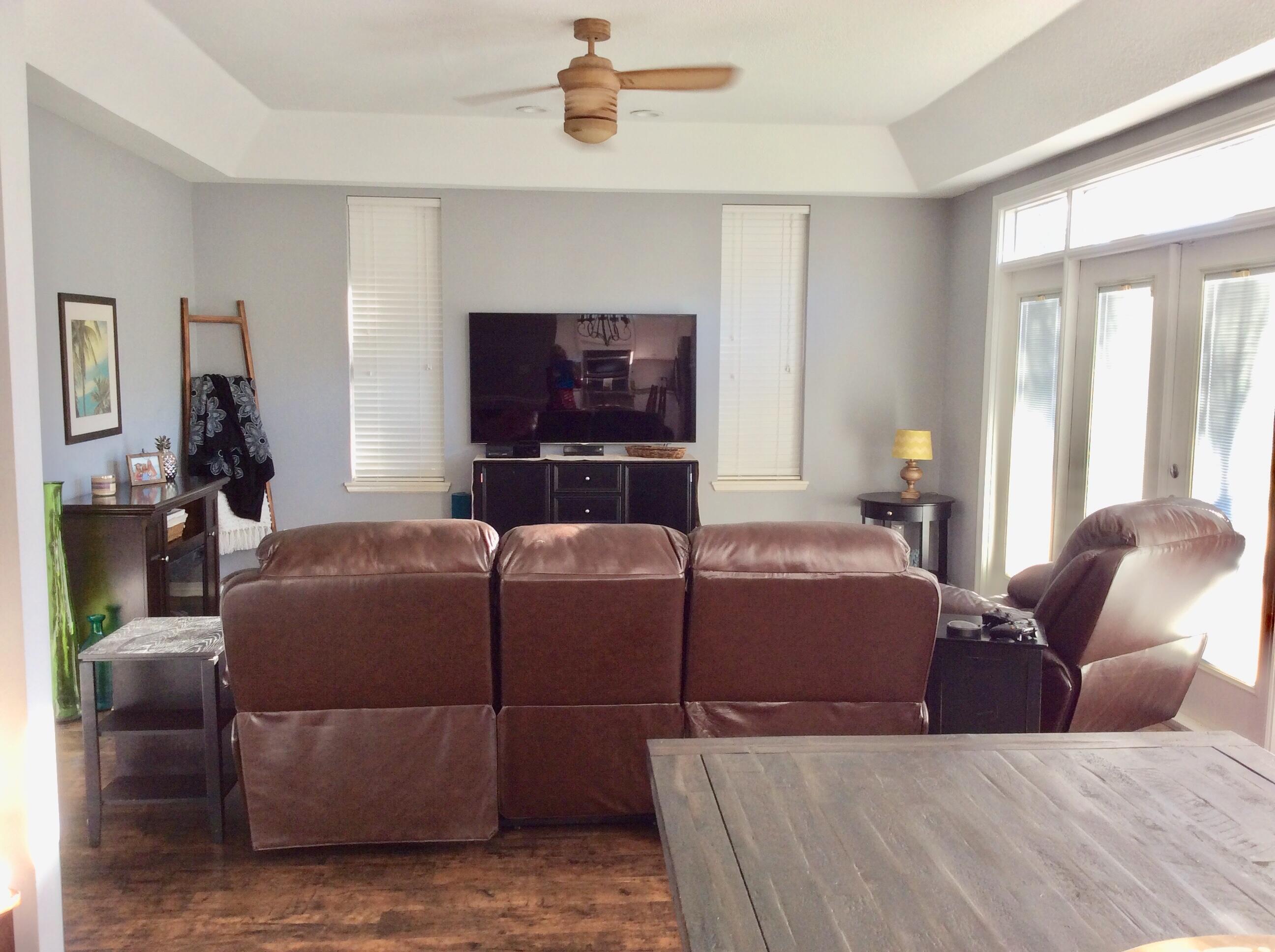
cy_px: 476
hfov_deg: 56.9
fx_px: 1177
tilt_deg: -8.2
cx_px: 638
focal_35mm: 32
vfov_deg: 44.1
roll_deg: -1.0
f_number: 2.4
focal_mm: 3.3
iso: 32
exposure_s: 1/24
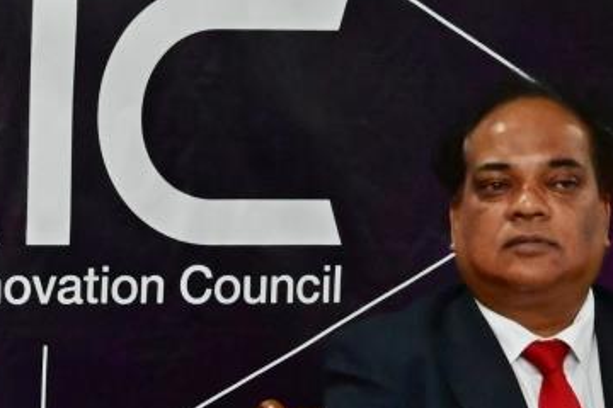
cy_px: 375
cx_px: 31
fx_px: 2520
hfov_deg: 13.7
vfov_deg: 9.2
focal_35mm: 148
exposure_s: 1/200
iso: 12800
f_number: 16
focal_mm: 52
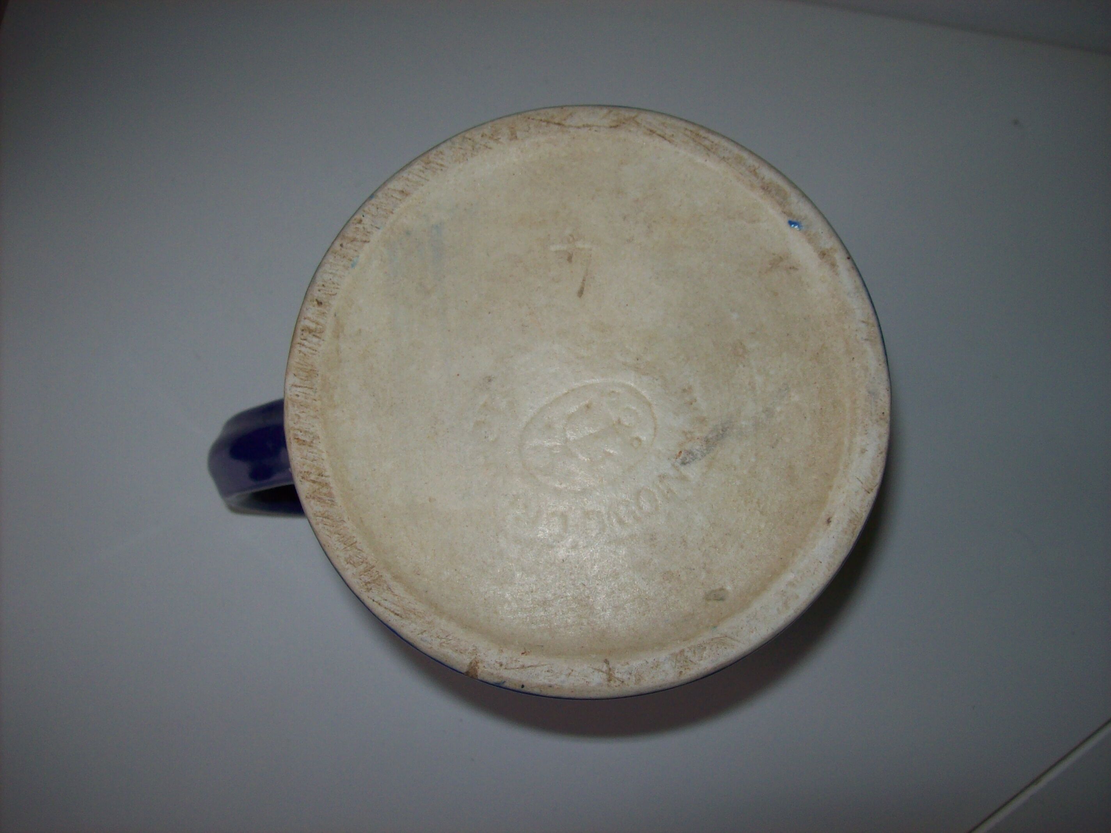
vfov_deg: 39.6
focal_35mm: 36
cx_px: 556
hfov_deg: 51.4
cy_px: 416
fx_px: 1155
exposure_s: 1/64
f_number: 2.7
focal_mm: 6
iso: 80
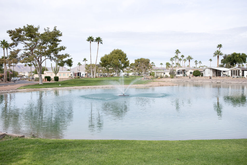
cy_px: 82
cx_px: 124
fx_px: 240
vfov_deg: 37.9
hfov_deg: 54.4
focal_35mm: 35
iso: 160
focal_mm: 35
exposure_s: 1/4000
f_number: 2.8
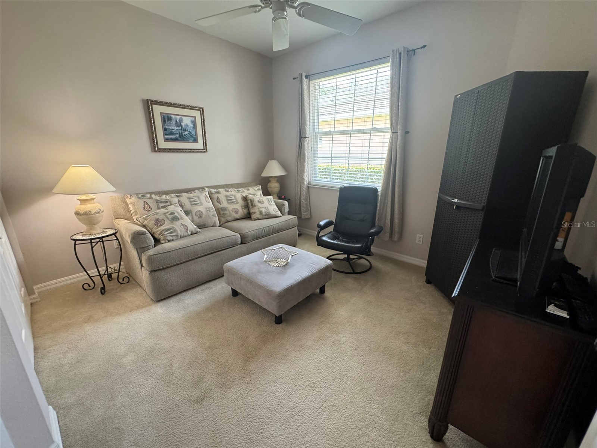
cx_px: 298
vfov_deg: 85.7
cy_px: 224
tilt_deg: -16.4
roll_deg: -0.9
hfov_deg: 102.1
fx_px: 241
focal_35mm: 14
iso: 320
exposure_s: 1/120
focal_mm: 2.22
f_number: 2.2
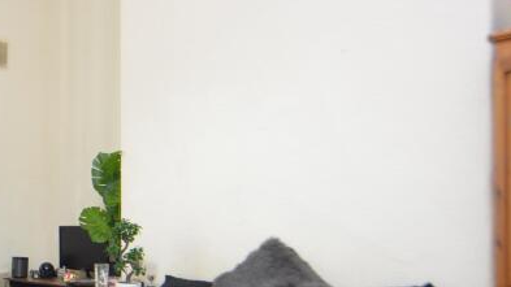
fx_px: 555
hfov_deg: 46.4
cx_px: 91
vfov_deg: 28.3
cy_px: 234
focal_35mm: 41
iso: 1100
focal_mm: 10
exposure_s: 1/30
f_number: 3.5
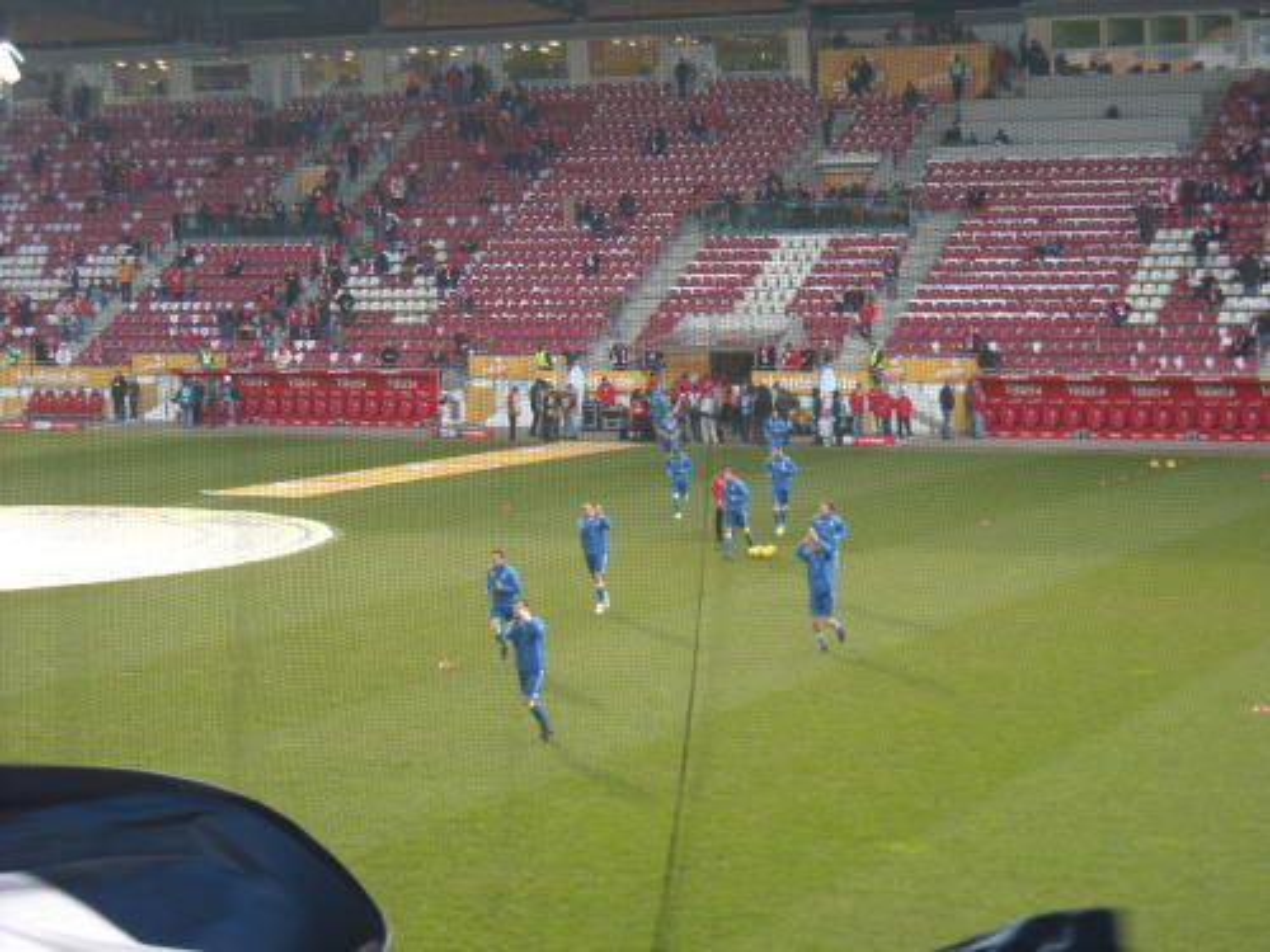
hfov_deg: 23.3
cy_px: 476
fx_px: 3082
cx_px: 635
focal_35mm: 84
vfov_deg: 17.6
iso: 67
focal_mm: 13.73
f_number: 4.1
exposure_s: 1/60
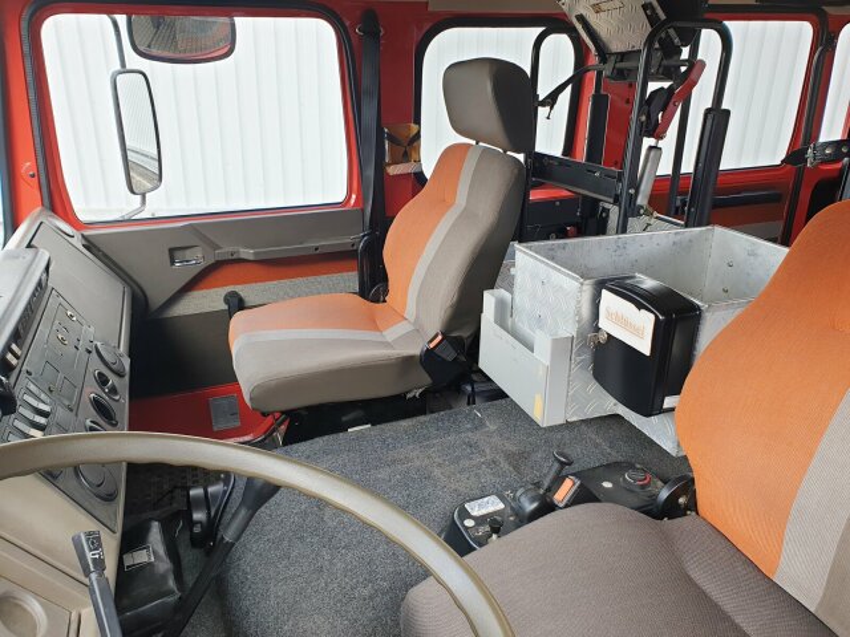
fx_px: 638
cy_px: 318
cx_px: 425
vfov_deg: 53.1
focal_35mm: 26
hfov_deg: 67.3
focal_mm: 4.3
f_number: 2.4
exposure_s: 1/76
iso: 50
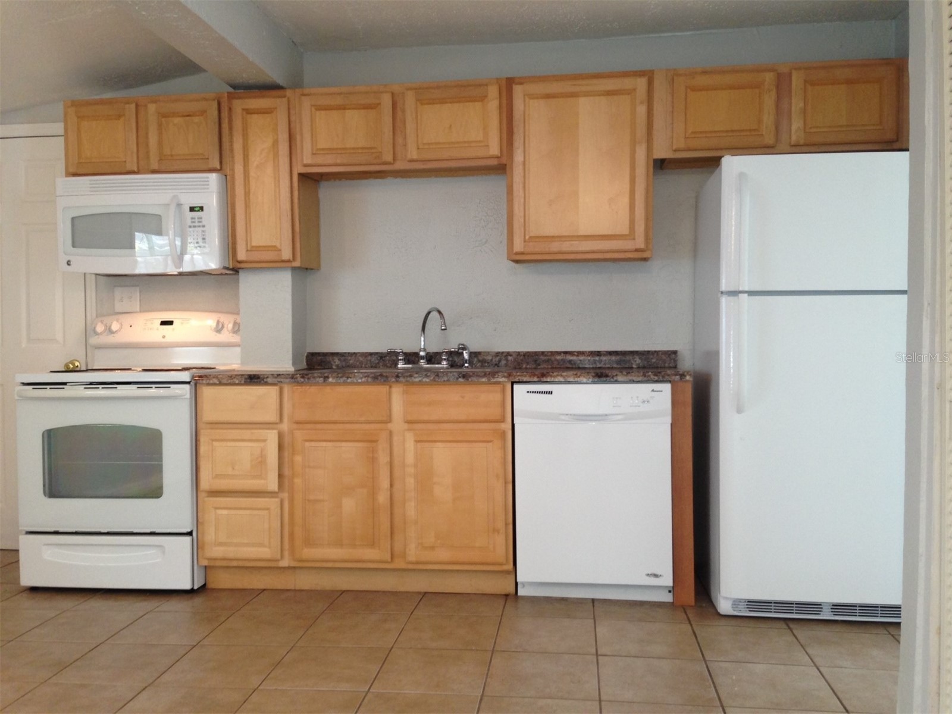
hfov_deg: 55.4
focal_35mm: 33
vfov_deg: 42.9
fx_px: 908
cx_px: 476
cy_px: 357
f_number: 2.4
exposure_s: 1/20
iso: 100
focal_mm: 4.13
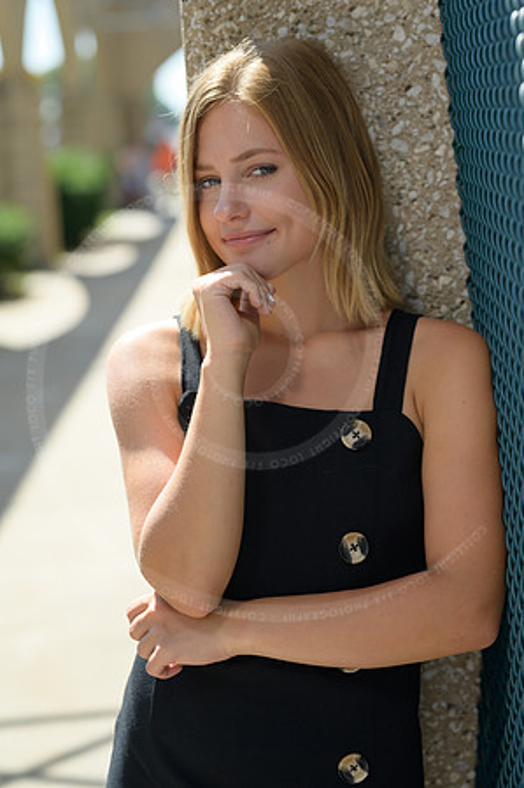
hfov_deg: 16.0
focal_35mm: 85
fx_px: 1860
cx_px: 262
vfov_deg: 23.9
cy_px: 394
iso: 160
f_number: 3.2
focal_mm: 85
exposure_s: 1/800
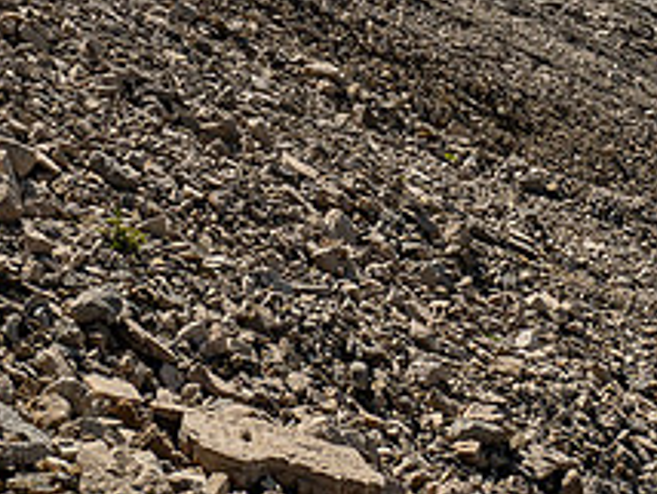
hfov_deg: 29.3
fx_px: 1235
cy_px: -78
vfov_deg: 21.2
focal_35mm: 65
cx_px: 500
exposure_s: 1/250
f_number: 8
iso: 200
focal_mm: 12
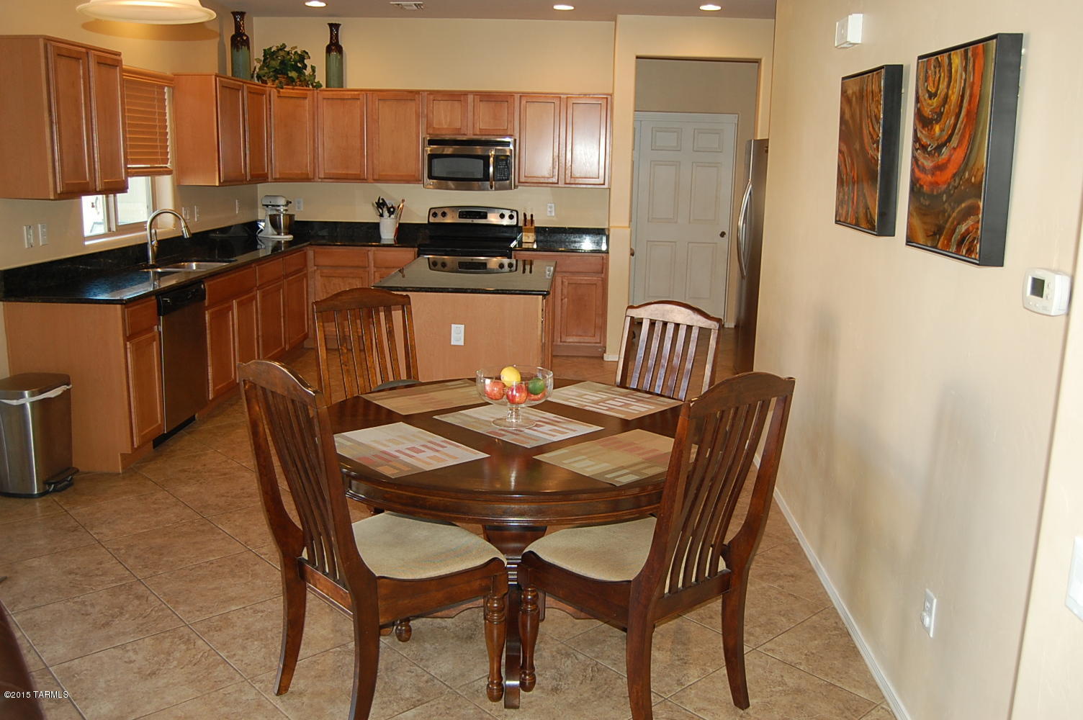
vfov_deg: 43.5
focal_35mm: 30
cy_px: 360
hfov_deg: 62.0
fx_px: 902
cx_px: 542
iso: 400
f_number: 3.8
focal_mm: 20
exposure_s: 1/60
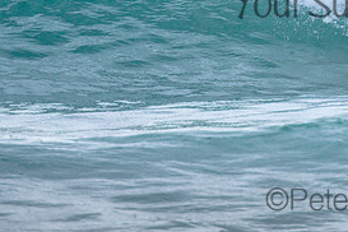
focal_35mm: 1167
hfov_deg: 1.8
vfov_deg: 1.2
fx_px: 11280
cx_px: 424
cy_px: -33
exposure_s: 1/2000
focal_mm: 400
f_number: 5.6
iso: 500
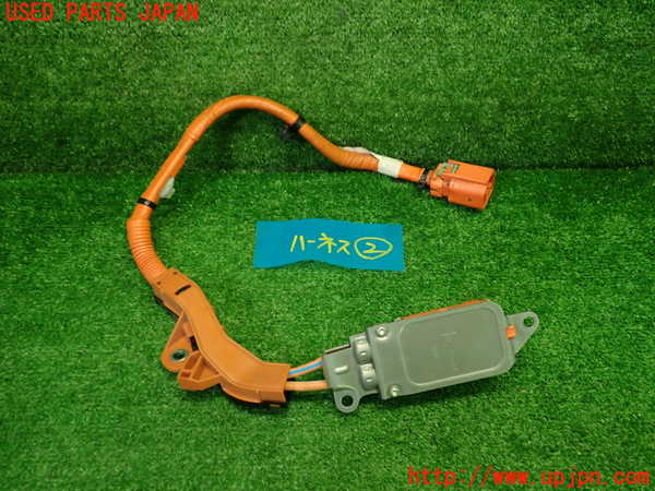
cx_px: 328
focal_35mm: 30
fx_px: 568
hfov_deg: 60.0
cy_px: 246
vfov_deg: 46.8
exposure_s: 1/60
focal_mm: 5.4
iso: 200
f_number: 2.3
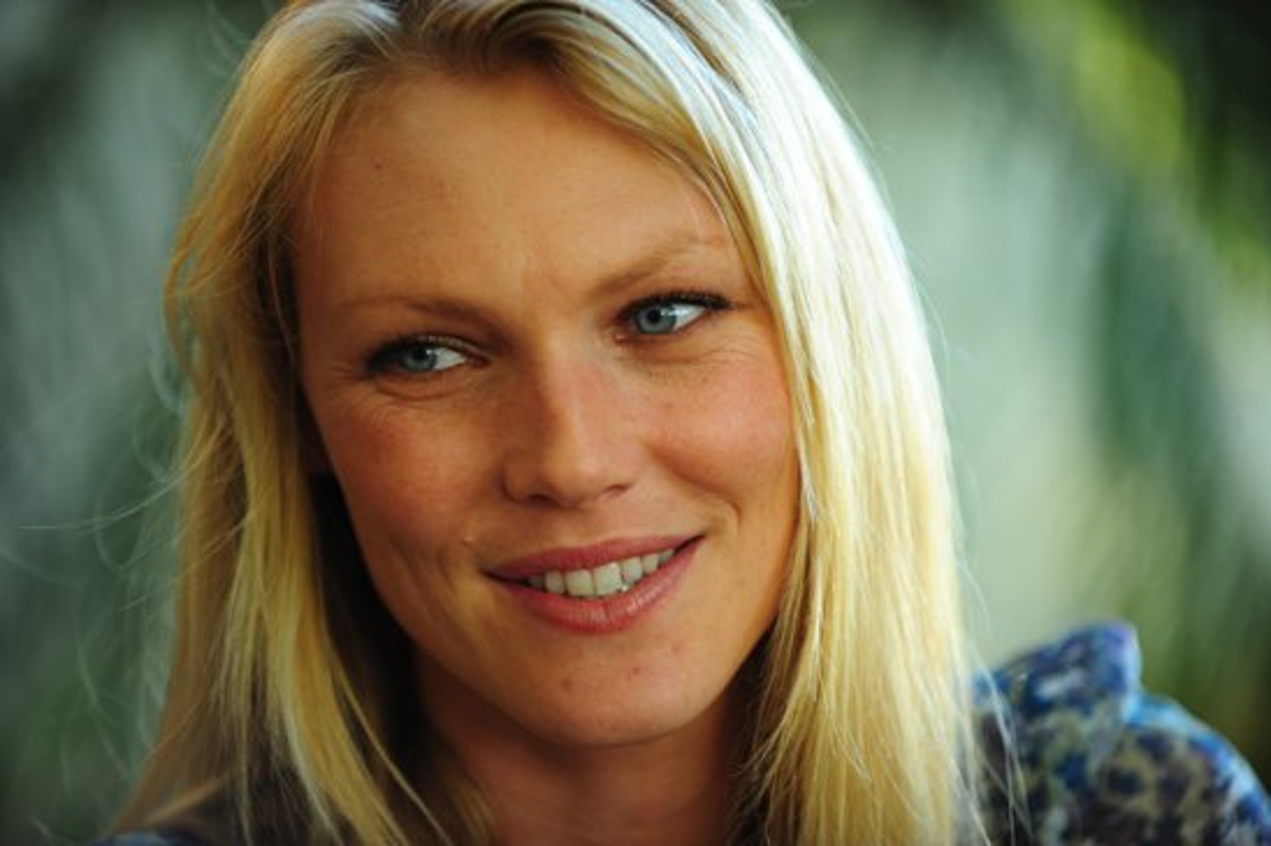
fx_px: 5294
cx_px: 636
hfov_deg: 13.7
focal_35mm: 150
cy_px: 423
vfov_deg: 9.1
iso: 800
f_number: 2.8
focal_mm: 150
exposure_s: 1/320
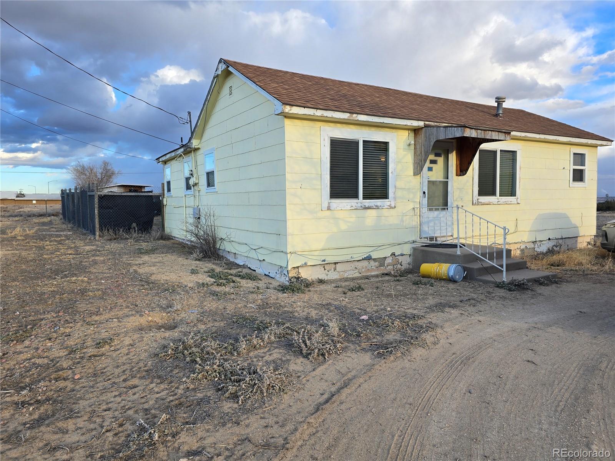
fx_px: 409
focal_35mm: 23
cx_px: 308
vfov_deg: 58.9
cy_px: 230
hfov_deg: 73.9
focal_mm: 6.3
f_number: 1.7
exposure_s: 1/180
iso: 20
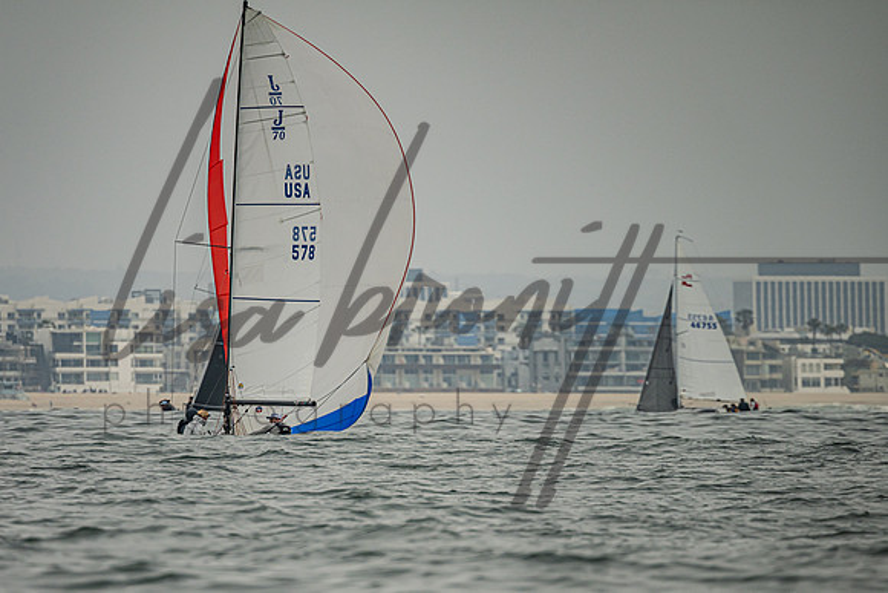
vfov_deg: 2.5
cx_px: 335
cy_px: 397
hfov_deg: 3.8
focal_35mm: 543
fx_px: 13387
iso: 250
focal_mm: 400
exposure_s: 1/4000
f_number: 5.6
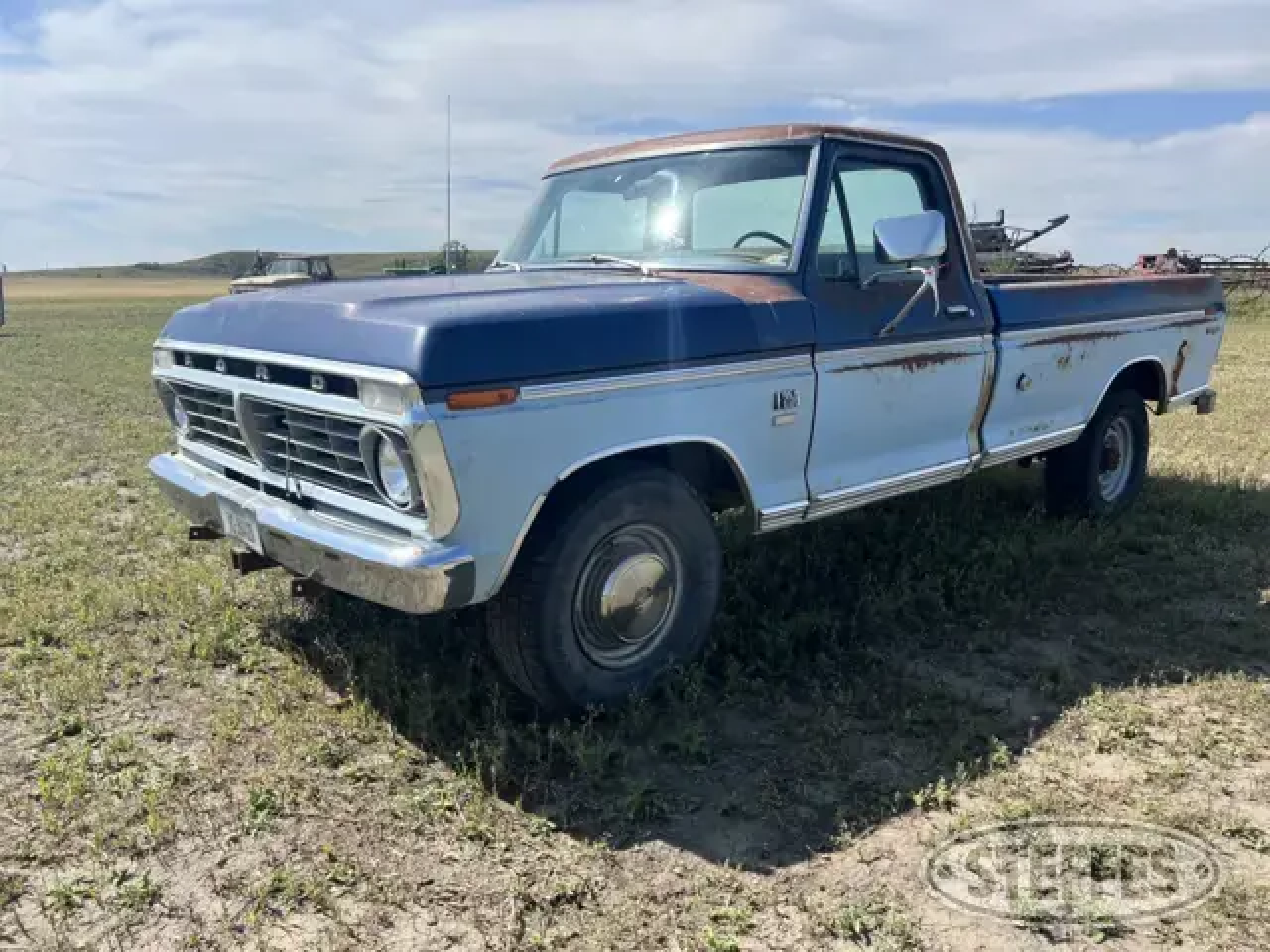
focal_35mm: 26
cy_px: 476
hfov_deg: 67.3
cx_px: 635
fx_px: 954
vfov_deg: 53.1
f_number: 1.5
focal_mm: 5.7
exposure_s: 1/4274
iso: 50
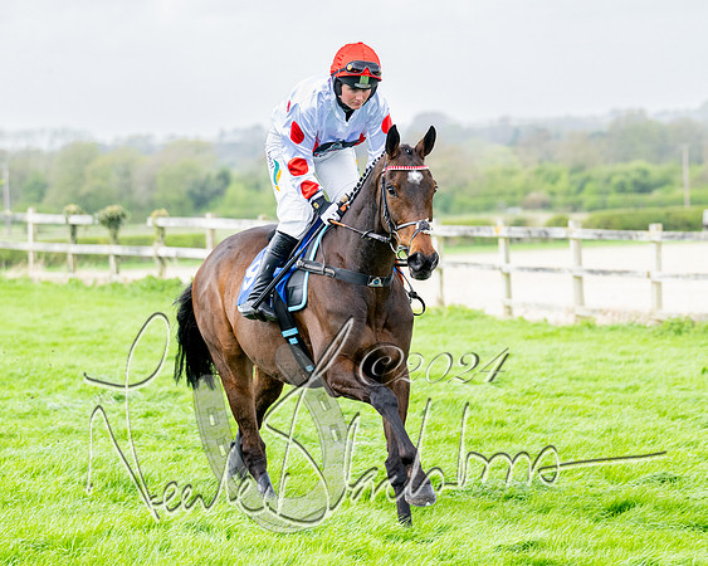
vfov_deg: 7.7
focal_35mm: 201
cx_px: 456
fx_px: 4218
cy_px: 313
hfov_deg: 9.6
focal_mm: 120
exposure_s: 1/800
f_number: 4
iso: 400
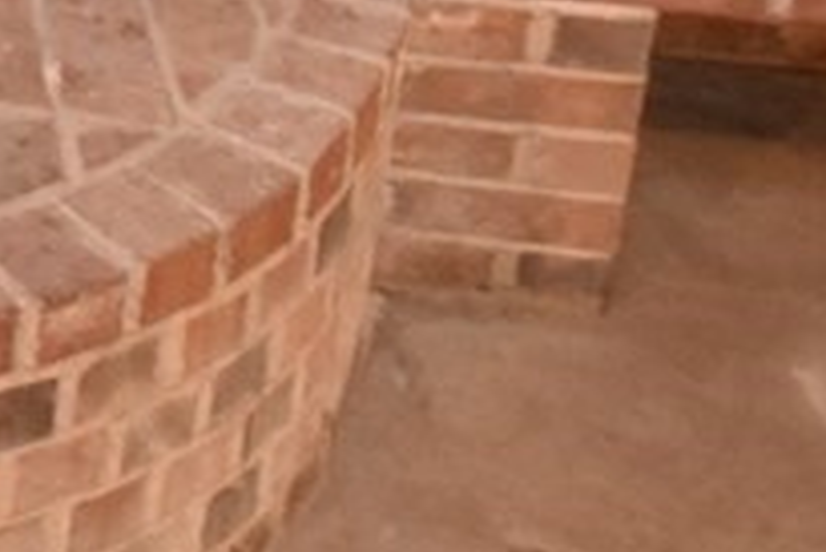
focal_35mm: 75
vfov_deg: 14.8
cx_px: -749
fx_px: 1722
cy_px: -562
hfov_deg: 18.9
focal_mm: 10
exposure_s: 1/60
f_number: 4
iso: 6400
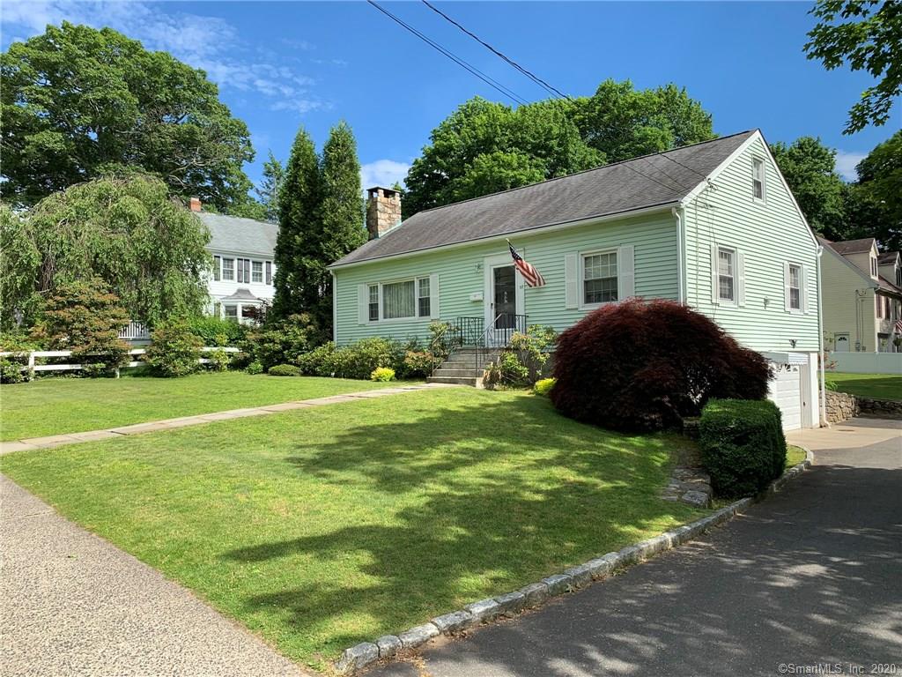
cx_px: 451
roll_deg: +1.4
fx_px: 677
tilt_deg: +4.1
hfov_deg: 67.3
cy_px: 338
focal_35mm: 26
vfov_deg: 53.1
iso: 25
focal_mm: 4.25
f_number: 1.8
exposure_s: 1/1610
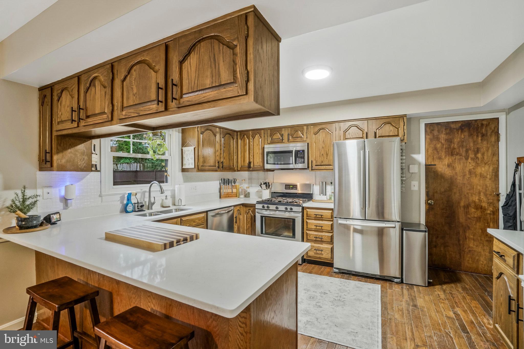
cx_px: 262
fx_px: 233
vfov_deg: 73.7
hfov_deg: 96.7
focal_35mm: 16
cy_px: 174
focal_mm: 16
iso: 1250
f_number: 8
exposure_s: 1/10
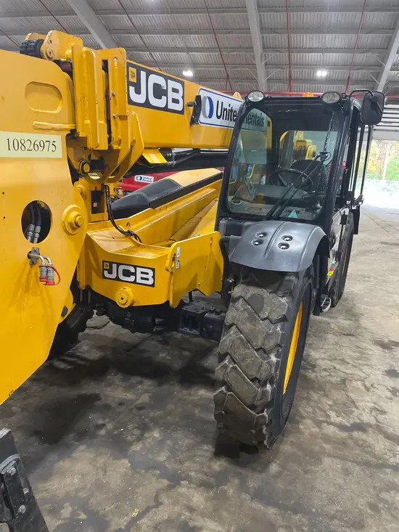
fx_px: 399
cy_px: 266
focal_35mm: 26
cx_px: 200
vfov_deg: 67.3
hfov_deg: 53.1
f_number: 1.6
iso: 200
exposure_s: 1/60
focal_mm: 4.2
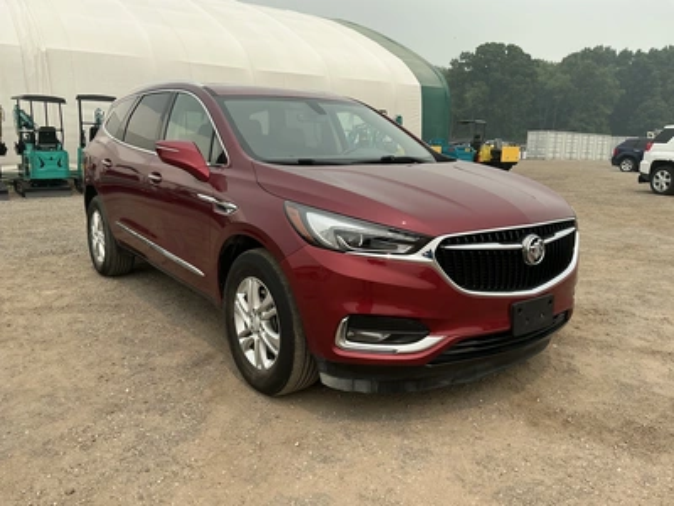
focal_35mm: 28
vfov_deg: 49.7
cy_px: 253
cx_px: 337
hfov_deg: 63.4
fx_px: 545
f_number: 1.8
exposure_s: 1/1626
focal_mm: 3
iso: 25
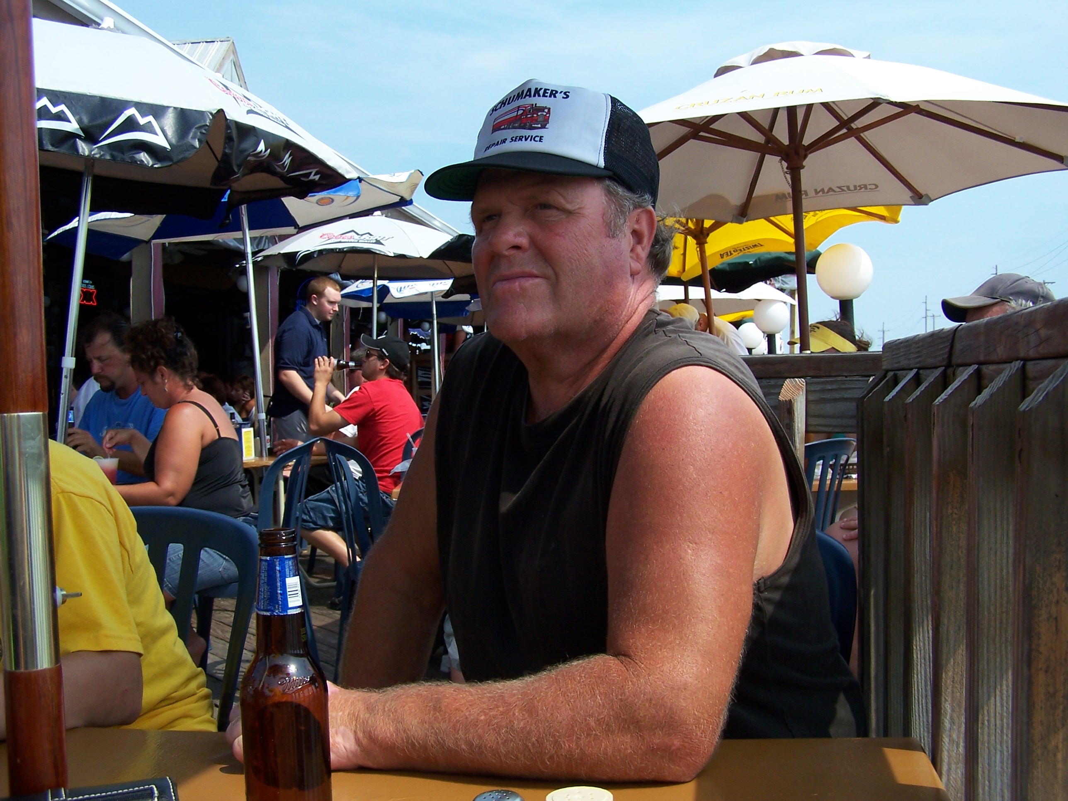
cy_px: 400
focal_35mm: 38
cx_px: 534
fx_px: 1172
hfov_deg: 49.0
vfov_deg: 37.7
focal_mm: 6.3
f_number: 4
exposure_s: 1/640
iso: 80
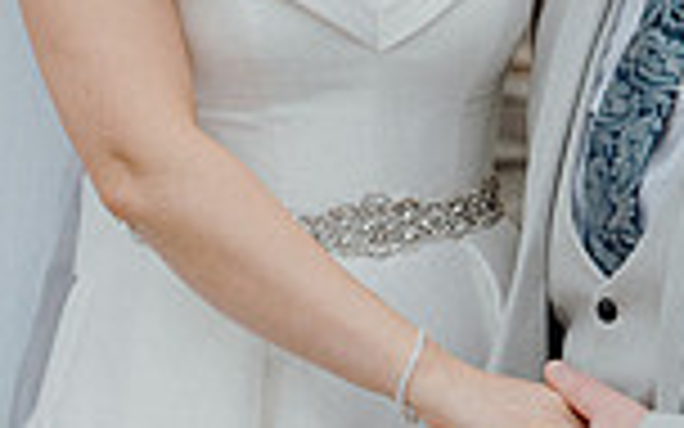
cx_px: 536
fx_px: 3635
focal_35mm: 195
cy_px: -47
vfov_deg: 6.7
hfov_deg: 10.7
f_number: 3.5
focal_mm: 50
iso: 400
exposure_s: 1/200
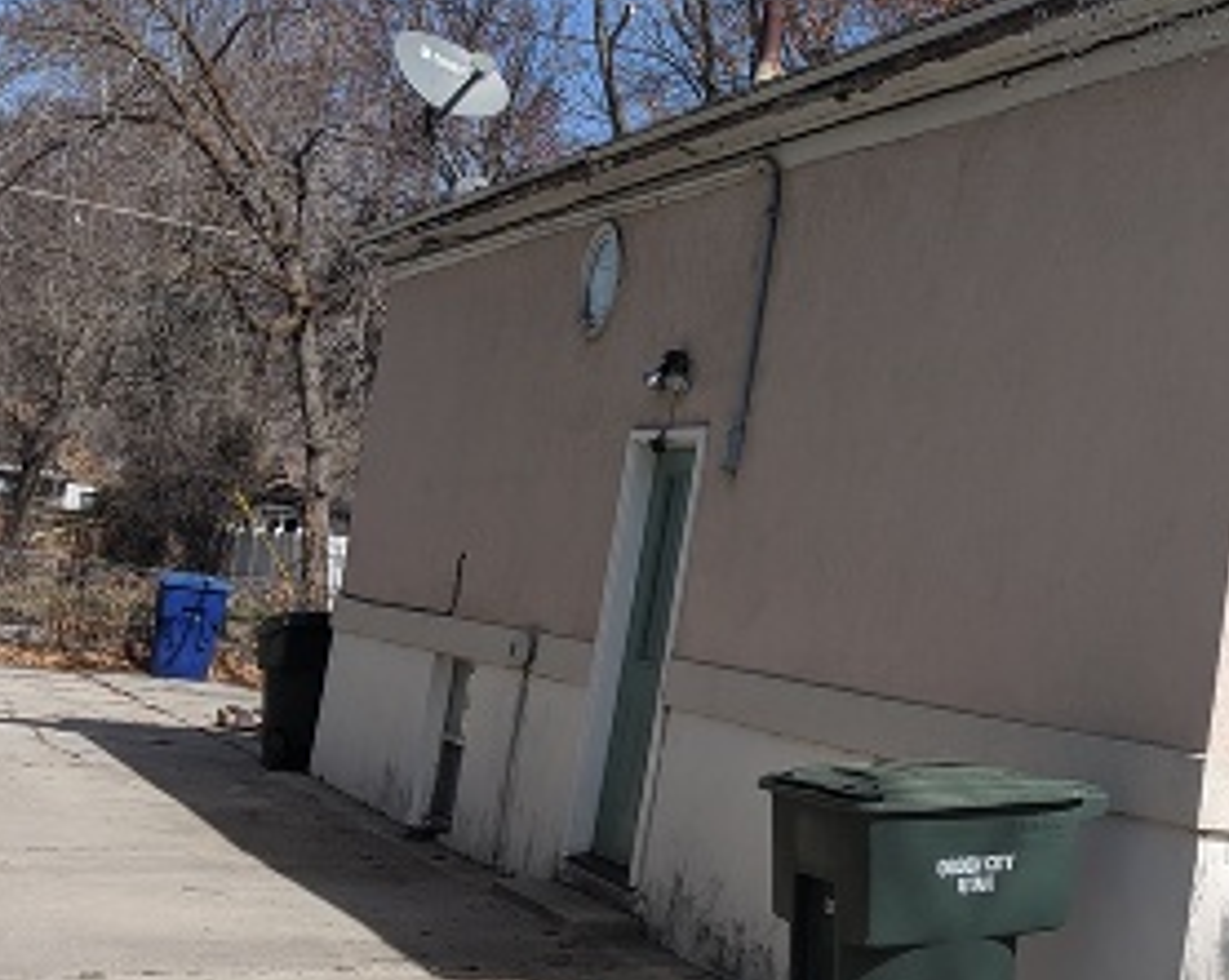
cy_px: 381
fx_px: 2216
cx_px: 1171
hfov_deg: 29.3
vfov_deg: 24.9
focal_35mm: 61
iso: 57
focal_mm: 4.44
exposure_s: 1/5848
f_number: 1.8
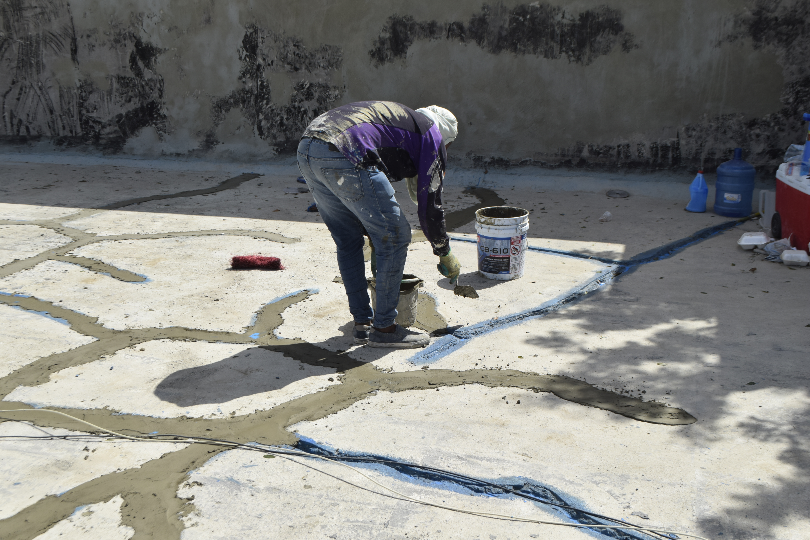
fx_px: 979
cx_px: 405
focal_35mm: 44
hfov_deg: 45.0
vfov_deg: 30.9
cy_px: 270
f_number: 11
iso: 200
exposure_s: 1/500
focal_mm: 29
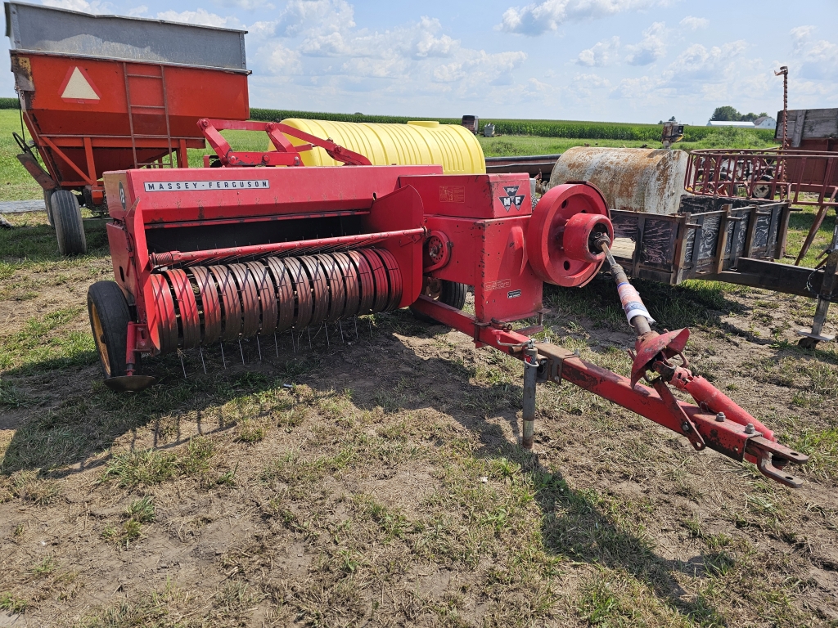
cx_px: 419
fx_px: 557
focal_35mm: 23
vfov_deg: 58.9
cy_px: 314
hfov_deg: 73.9
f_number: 1.7
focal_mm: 6.3
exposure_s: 1/1238
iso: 20
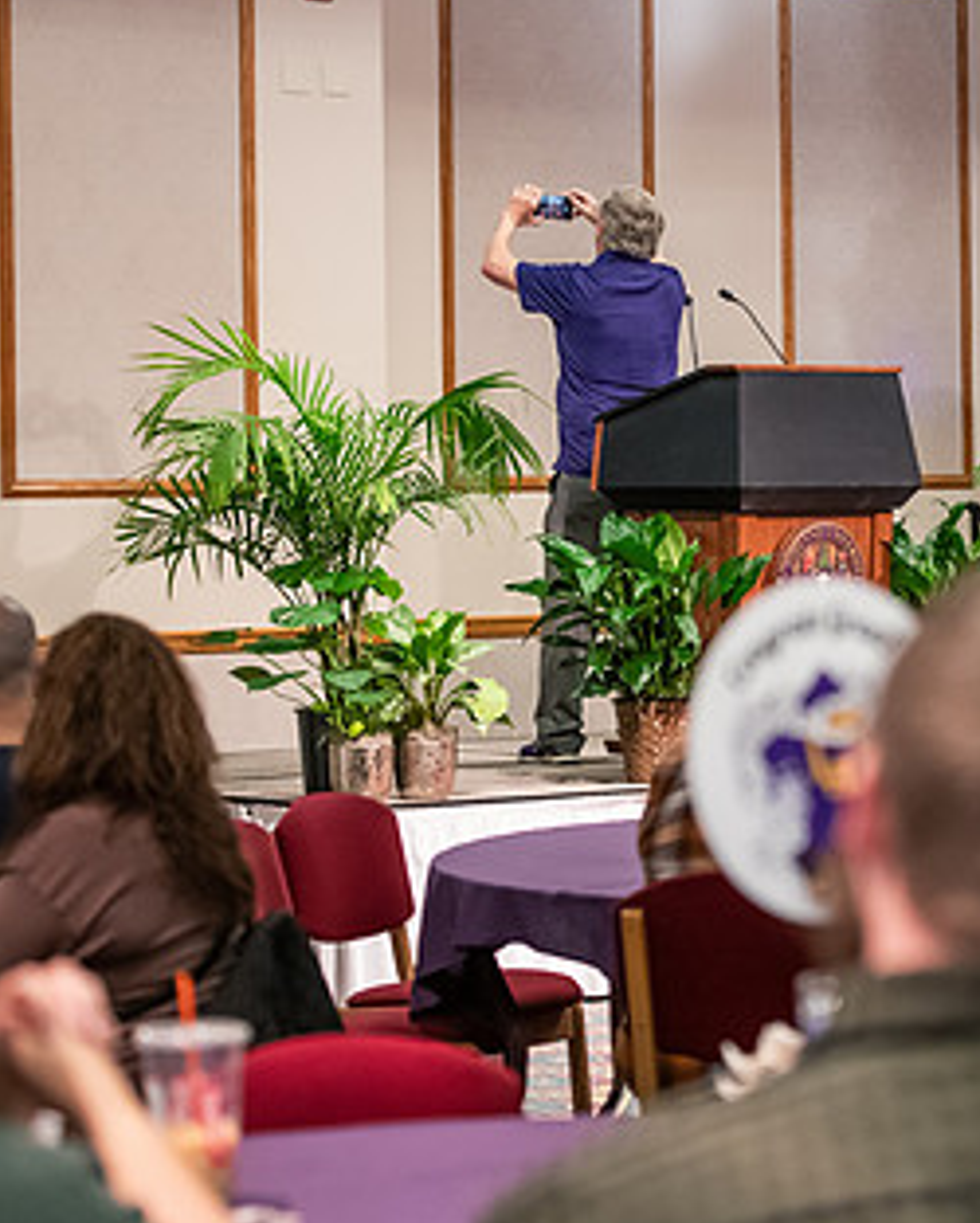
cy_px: 547
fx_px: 4419
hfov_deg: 12.6
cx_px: 721
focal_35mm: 122
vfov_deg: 15.8
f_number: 2.8
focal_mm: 70
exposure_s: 1/160
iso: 2500
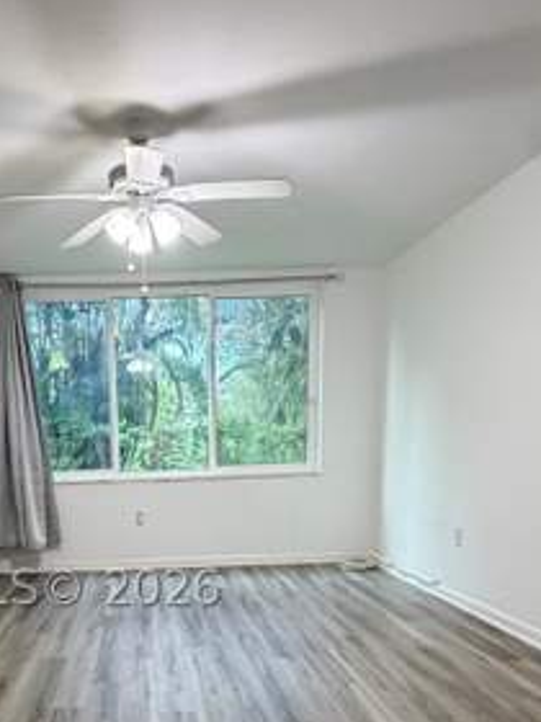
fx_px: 667
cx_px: 160
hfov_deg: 43.2
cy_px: 588
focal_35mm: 32
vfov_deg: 52.7
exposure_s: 1/60
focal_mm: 2.22
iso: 400
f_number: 2.2
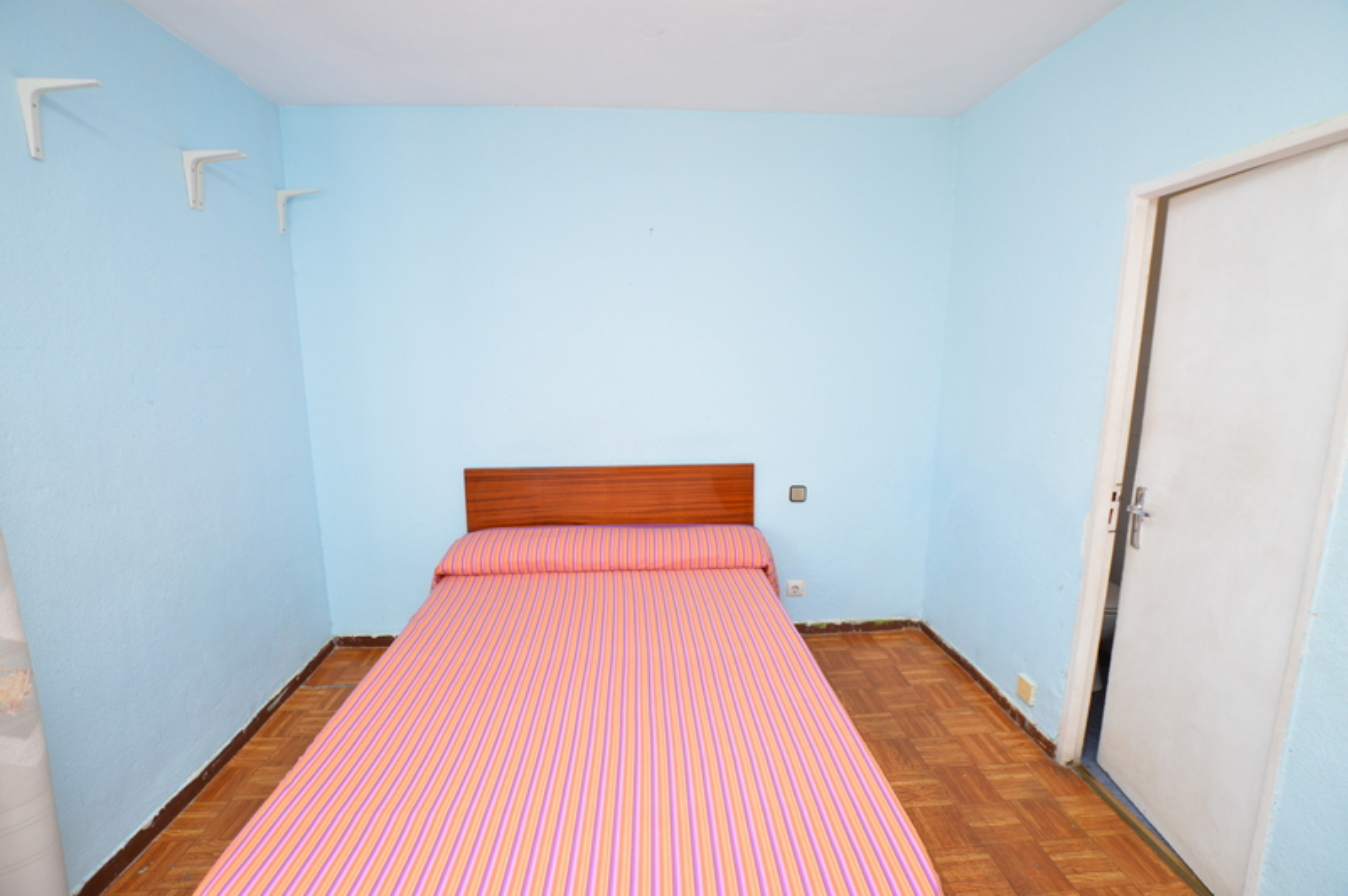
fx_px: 561
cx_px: 674
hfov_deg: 100.4
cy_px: 448
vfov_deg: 77.2
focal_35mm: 15
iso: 400
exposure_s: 1/60
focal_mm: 10
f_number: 4
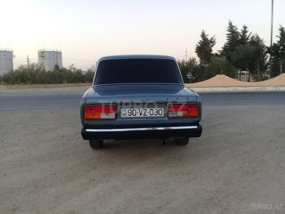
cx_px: 142
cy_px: 107
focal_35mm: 31
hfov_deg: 58.4
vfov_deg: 45.4
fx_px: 255
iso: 50
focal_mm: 3.3
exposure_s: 1/33
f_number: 2.2
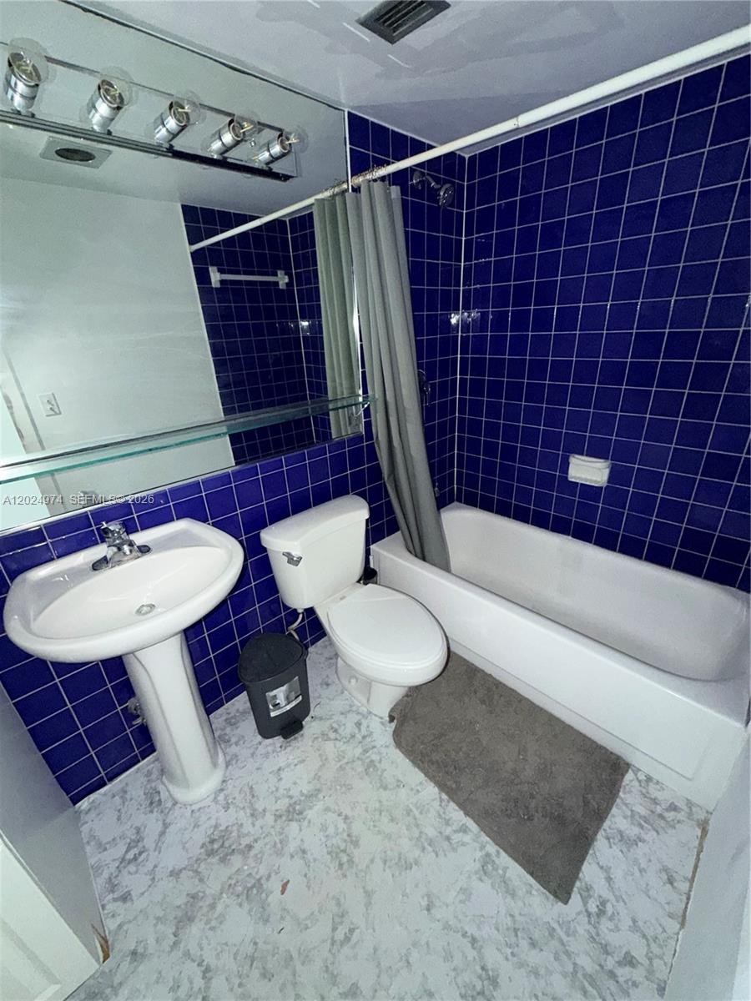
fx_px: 405
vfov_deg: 102.1
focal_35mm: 14
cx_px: 376
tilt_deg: -23.9
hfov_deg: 85.7
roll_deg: +3.9
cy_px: 500
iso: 200
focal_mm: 2.22
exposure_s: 1/30
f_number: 2.2
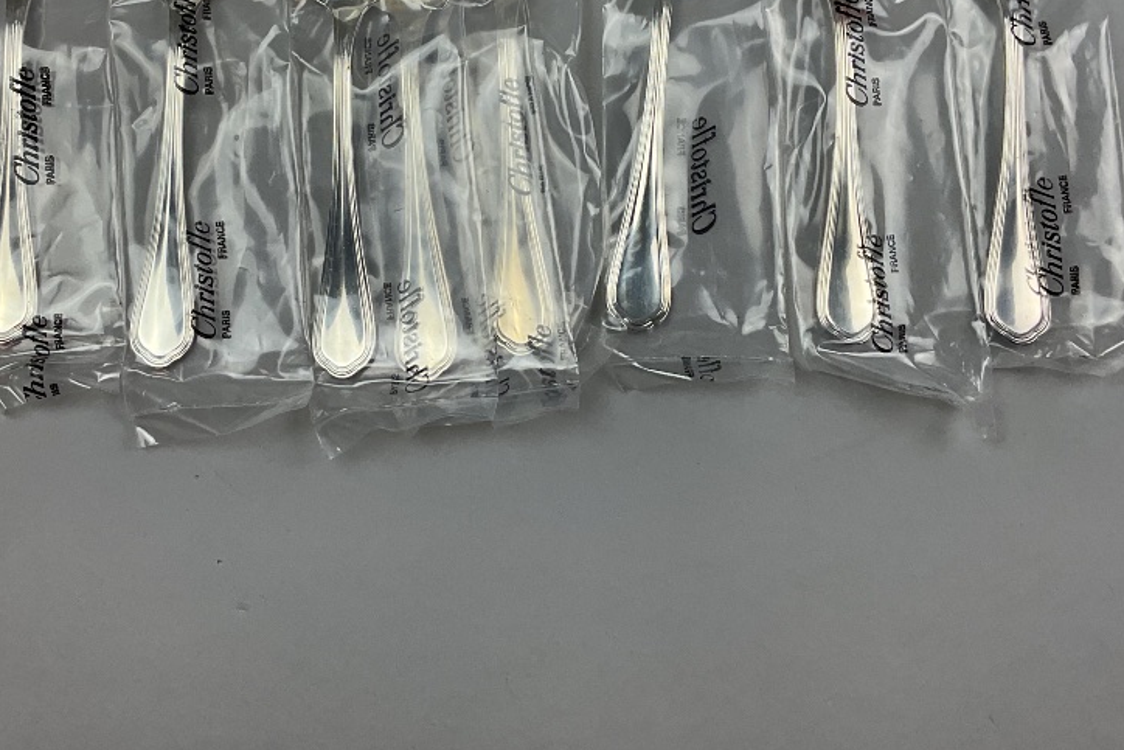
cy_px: 213
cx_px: 456
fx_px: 1561
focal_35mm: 50
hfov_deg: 39.4
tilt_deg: -84.5
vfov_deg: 26.7
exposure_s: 1/100
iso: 20
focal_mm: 3
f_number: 1.8
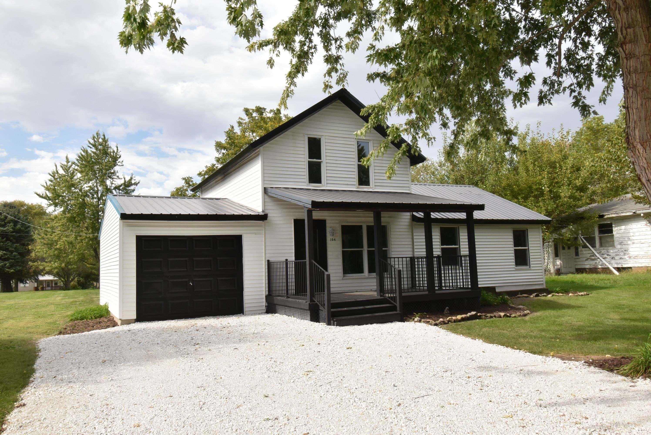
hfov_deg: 61.9
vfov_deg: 43.7
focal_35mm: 30
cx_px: 326
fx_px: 543
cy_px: 218
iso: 400
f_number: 22
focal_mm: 20
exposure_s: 1/80
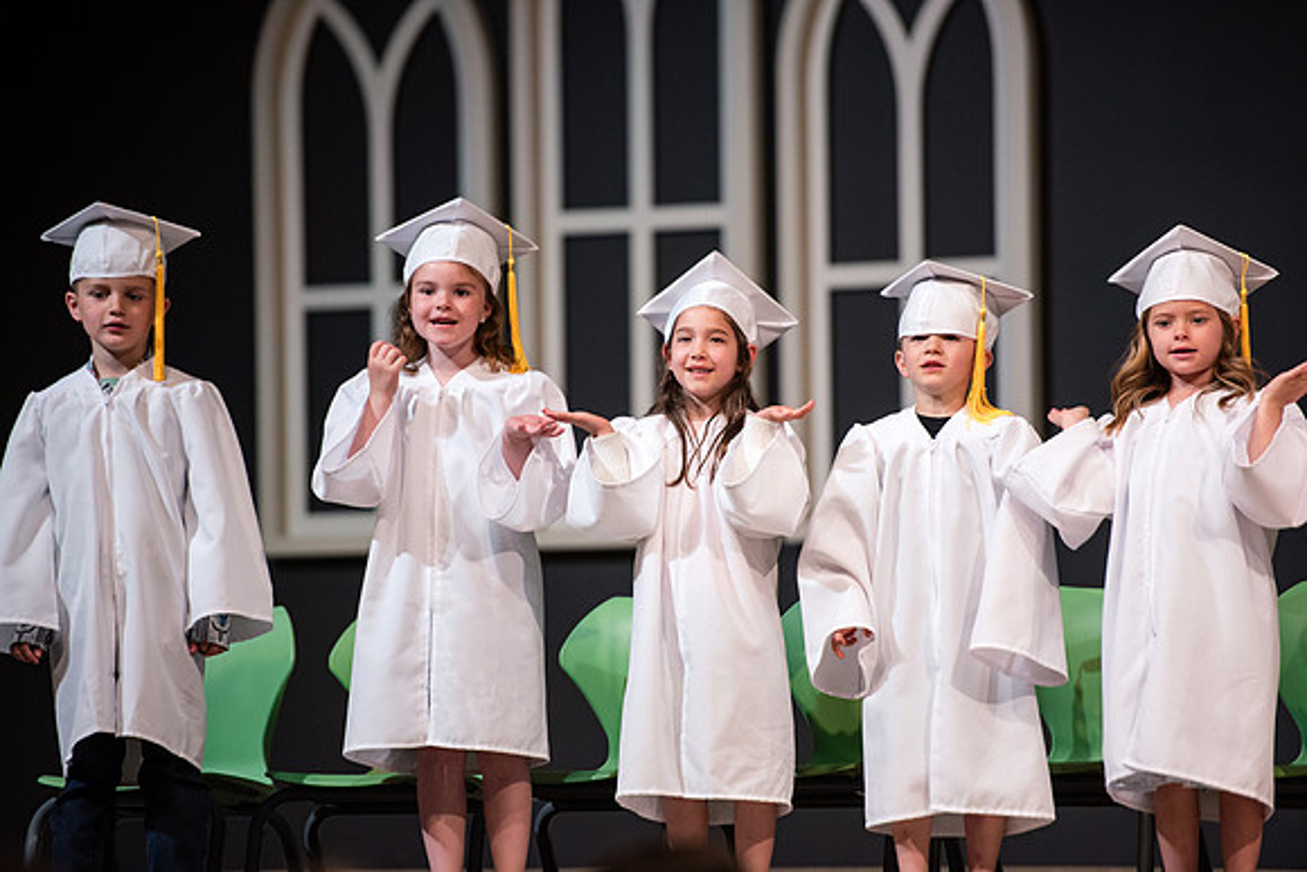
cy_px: 436
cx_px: 654
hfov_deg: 10.3
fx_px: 7262
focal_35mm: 200
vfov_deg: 6.9
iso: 500
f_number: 2.8
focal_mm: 200
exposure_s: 1/400
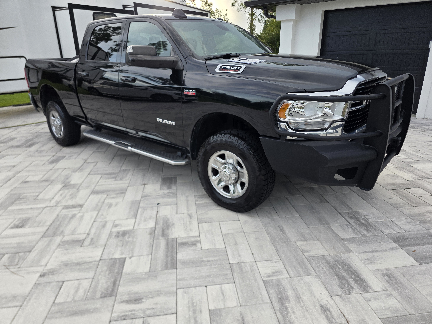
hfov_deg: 73.9
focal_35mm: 23
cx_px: 216
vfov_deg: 58.9
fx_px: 287
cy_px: 162
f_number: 1.7
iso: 64
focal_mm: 6.3
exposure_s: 1/359
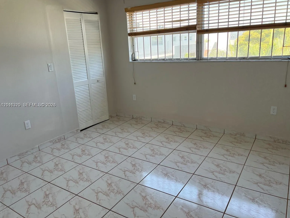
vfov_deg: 51.4
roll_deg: +3.3
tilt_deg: -16.9
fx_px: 226
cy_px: 105
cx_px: 148
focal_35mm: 27
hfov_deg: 65.3
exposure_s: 1/159
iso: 64
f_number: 1.5
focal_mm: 5.7
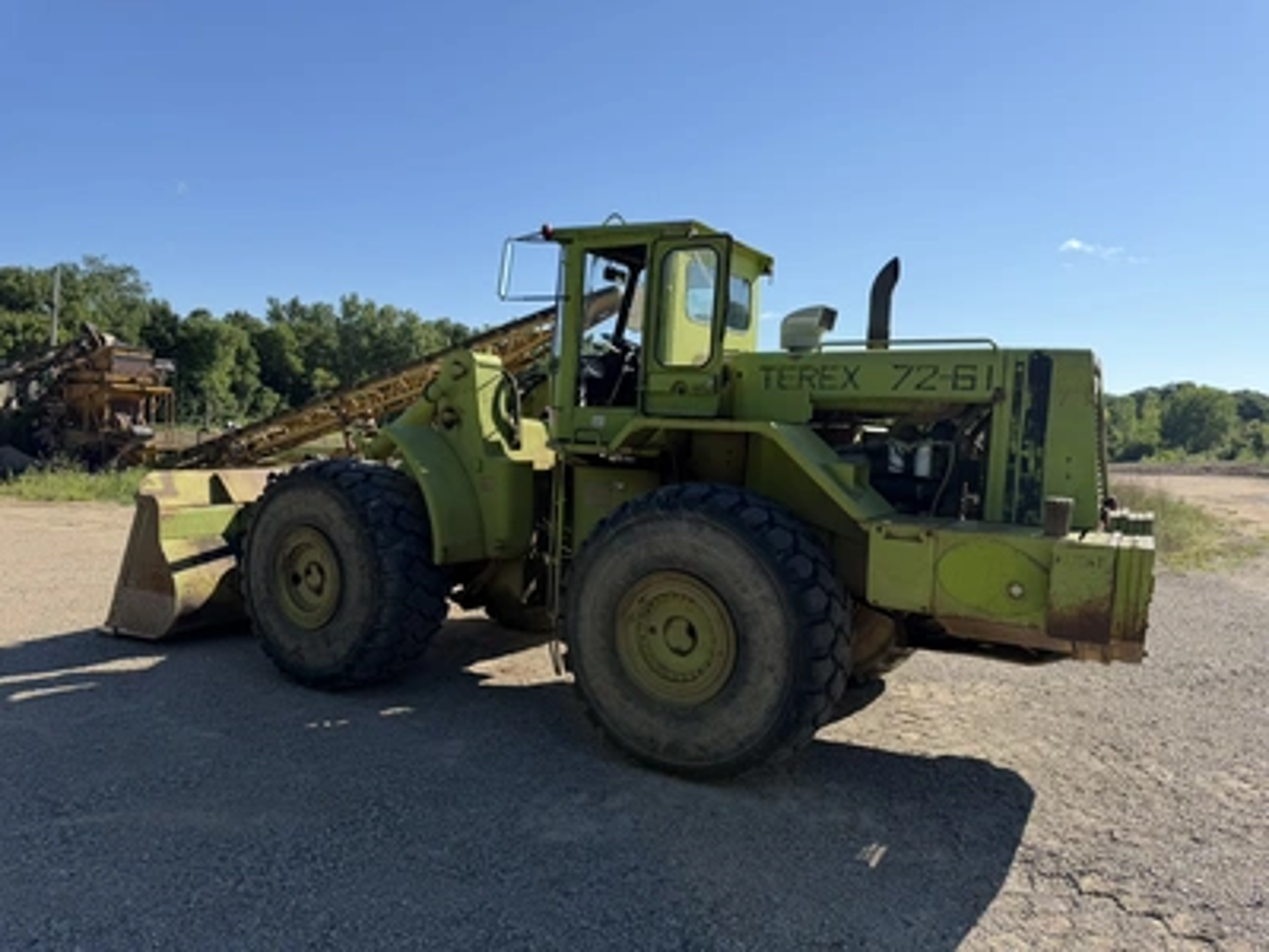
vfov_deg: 56.8
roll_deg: -3.4
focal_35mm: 24
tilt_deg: -3.0
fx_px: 880
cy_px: 476
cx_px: 634
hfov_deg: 71.6
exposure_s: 1/4167
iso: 80
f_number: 1.78
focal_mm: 6.76
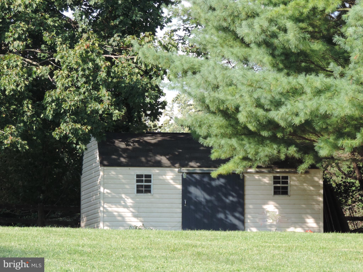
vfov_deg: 6.6
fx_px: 2359
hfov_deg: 8.8
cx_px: 182
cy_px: 136
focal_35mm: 225
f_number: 4.6
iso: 400
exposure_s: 1/500
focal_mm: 40.1
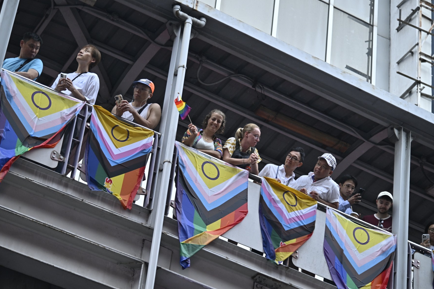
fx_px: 1254
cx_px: 208
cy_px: 156
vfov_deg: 13.2
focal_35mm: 104
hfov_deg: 19.6
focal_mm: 92
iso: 800
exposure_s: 1/320
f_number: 4
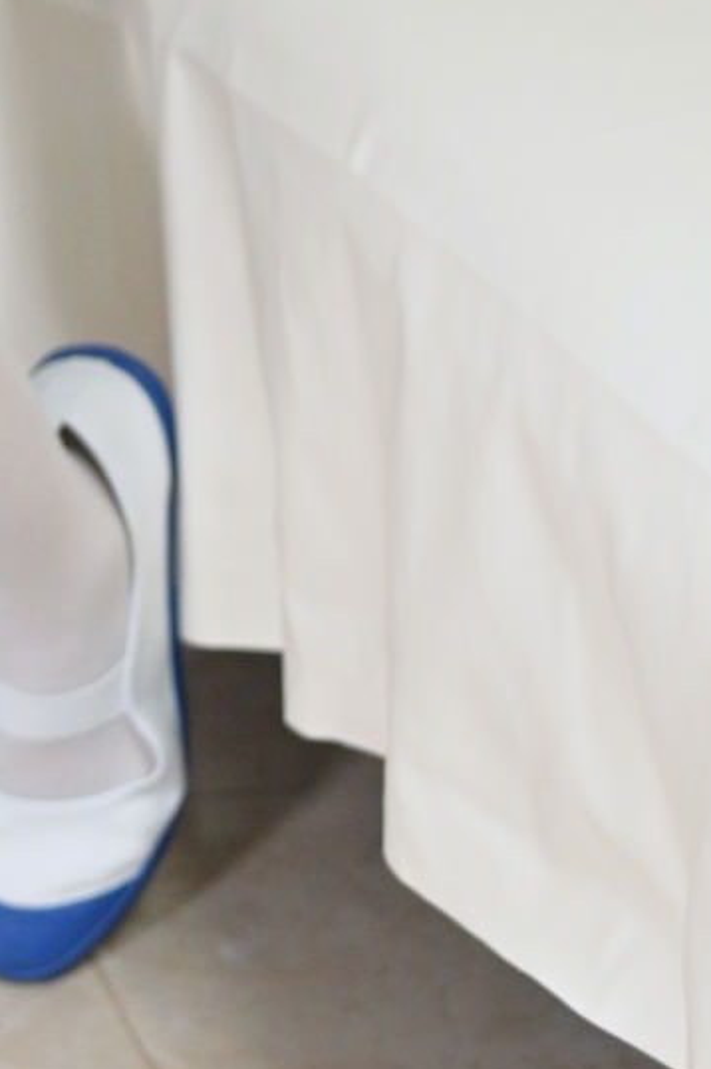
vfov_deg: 8.8
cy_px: -1133
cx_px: -280
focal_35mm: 221
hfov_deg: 6.2
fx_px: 6555
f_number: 2.8
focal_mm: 44
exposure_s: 1/100
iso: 1800
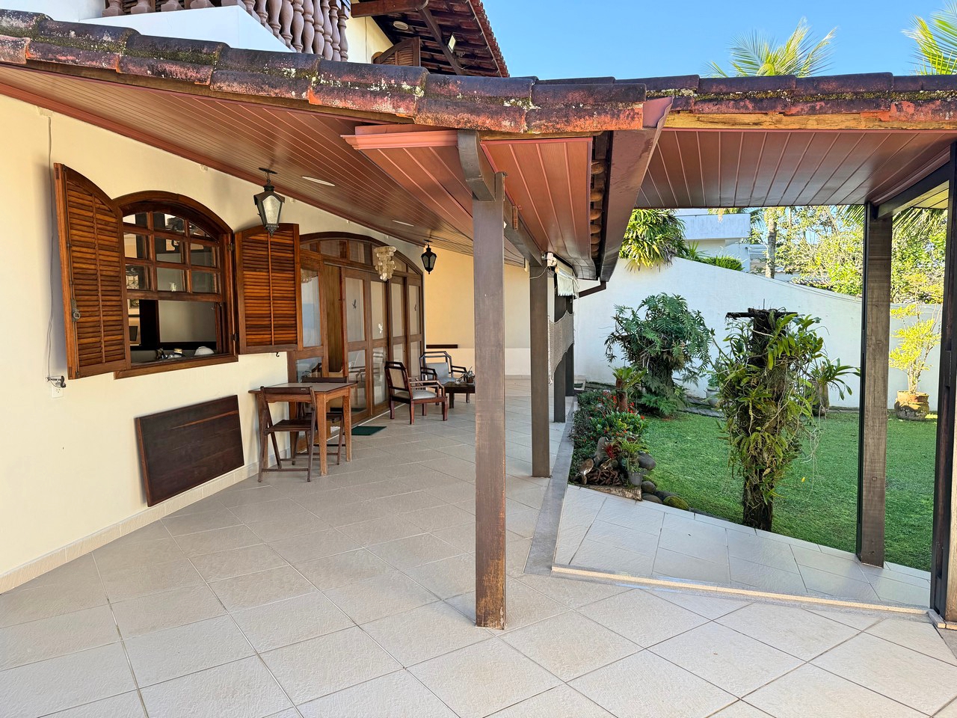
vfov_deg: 56.8
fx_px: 664
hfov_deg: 71.6
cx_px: 478
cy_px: 359
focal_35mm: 24
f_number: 1.78
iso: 80
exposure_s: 1/321
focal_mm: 6.76
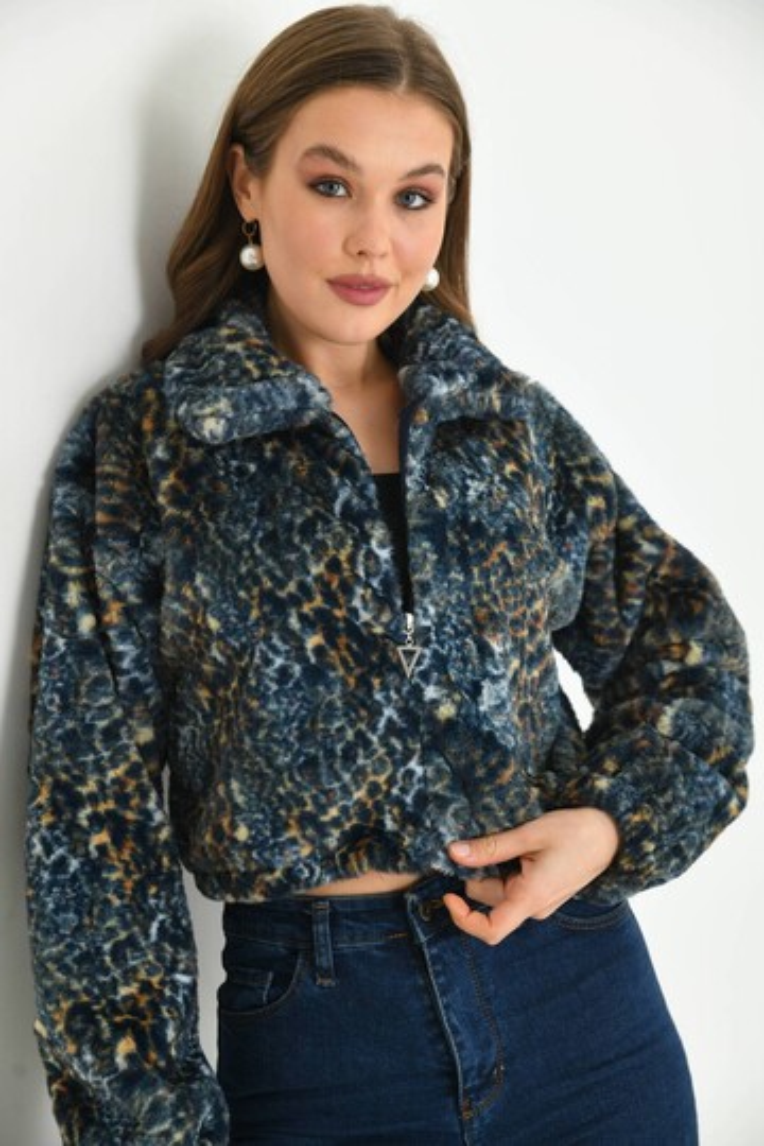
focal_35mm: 68
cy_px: 573
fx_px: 2164
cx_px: 382
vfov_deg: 29.7
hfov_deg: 20.0
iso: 160
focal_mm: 68
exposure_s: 1/125
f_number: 5.6
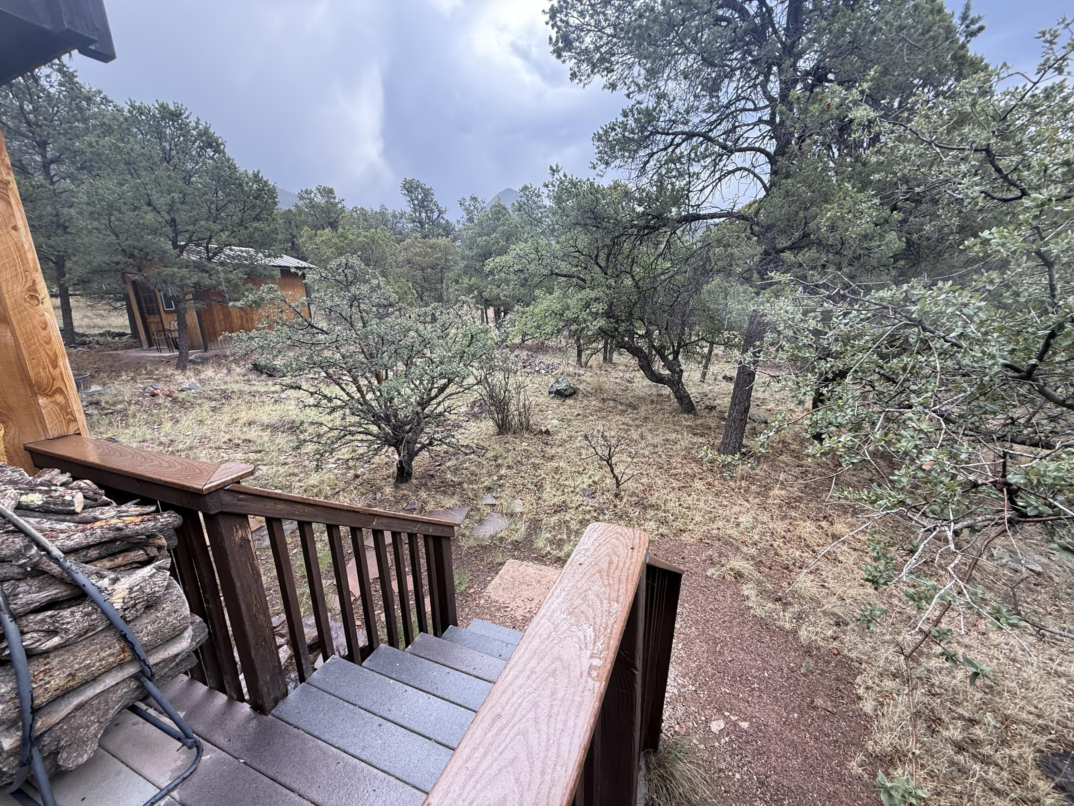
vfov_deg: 85.7
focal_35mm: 14
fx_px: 434
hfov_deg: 102.1
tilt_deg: -13.6
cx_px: 537
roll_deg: +2.1
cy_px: 403
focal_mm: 2.22
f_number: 2.2
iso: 64
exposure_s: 1/196
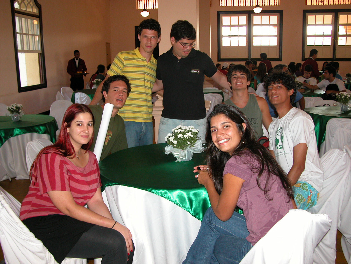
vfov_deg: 40.7
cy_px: 132
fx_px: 355
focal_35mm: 35
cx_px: 176
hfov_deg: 52.6
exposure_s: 1/60
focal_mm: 8.9
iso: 200
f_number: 2.8
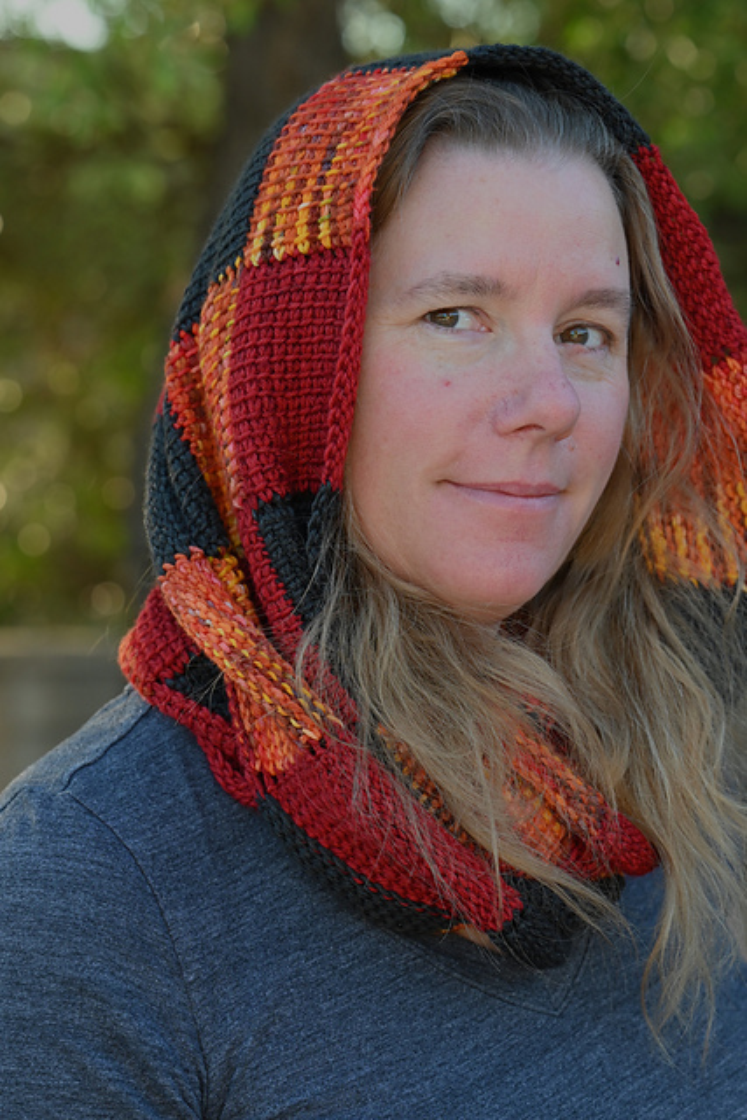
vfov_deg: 19.5
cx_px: 374
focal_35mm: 105
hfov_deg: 13.0
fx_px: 3266
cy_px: 560
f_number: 4.5
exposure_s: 1/250
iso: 800
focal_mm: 70
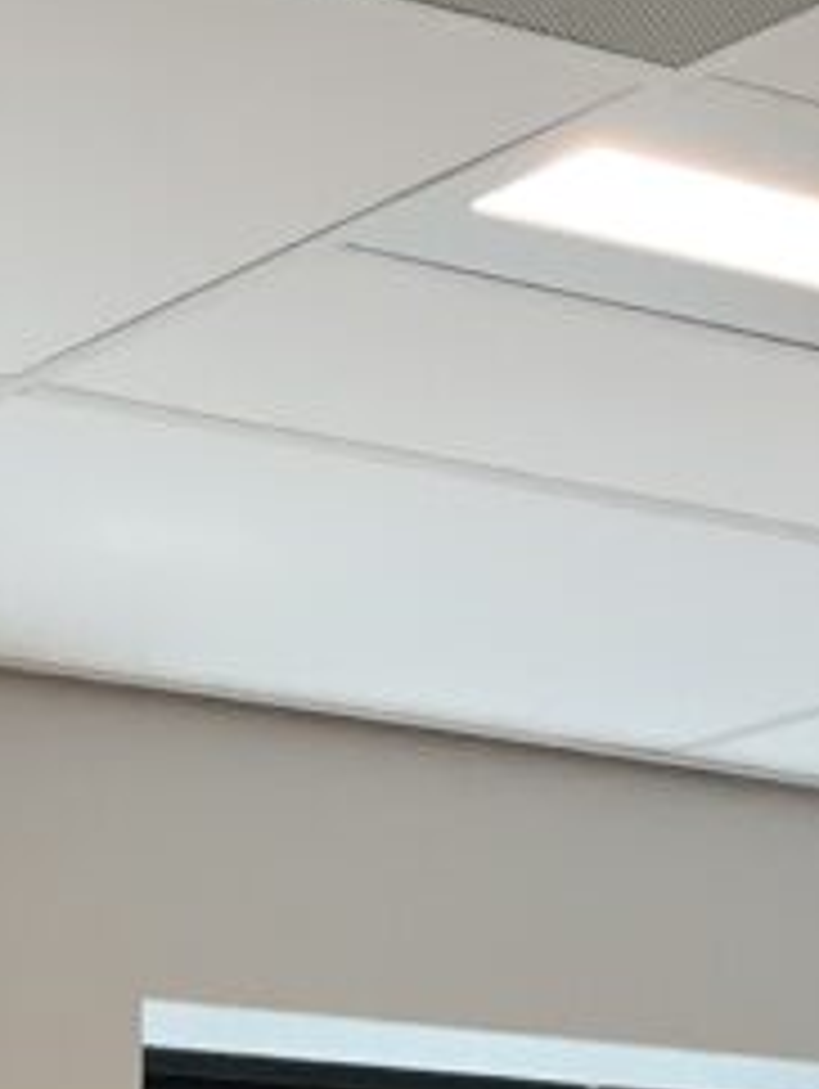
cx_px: -590
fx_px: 4125
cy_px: 2128
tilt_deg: -5.7
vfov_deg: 13.1
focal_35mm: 131
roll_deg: -0.5
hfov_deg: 10.7
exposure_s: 1/100
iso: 80
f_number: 2.4
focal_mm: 3.3
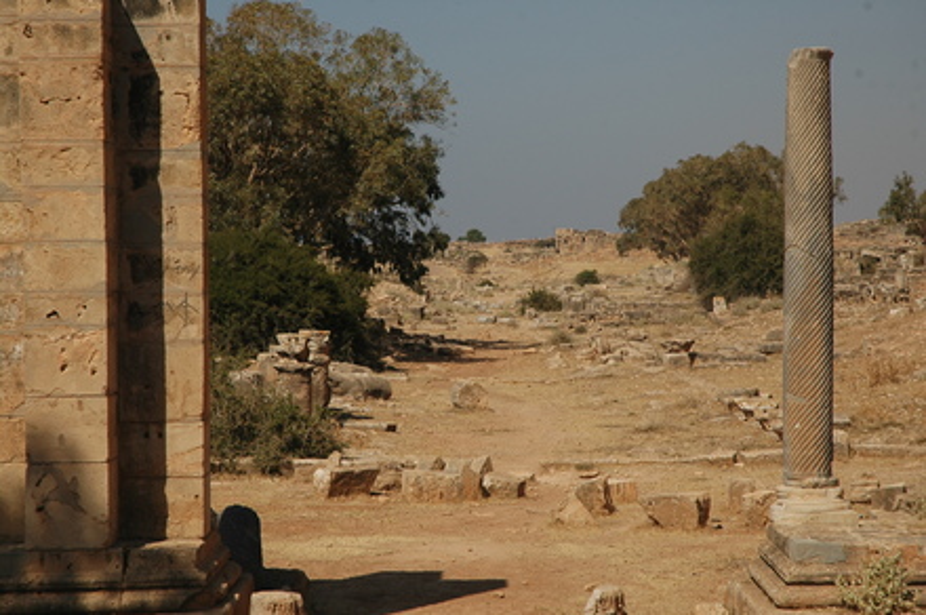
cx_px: 463
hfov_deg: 19.5
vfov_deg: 13.0
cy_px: 308
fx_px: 2697
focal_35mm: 105
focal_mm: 70
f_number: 9
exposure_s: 1/800
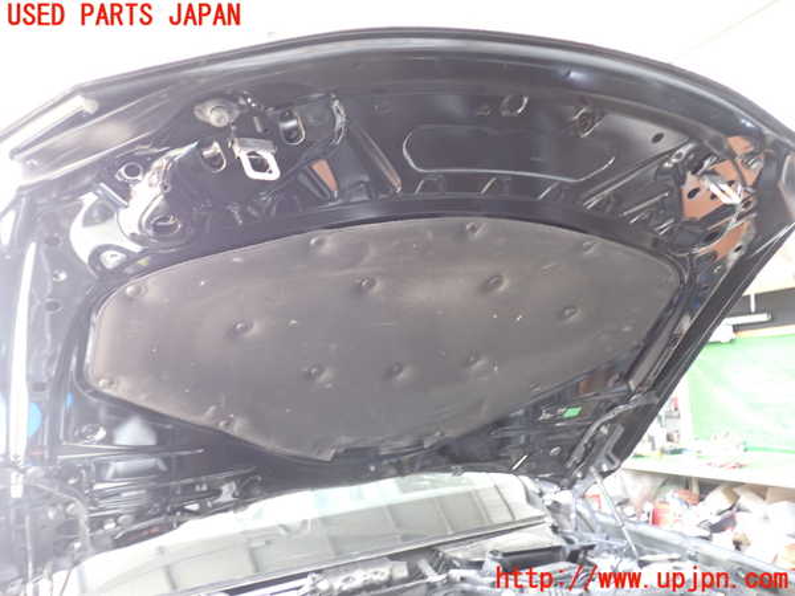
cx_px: 398
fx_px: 689
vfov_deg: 46.8
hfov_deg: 60.0
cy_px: 298
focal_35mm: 30
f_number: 2.3
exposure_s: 1/30
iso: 320
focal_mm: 5.4
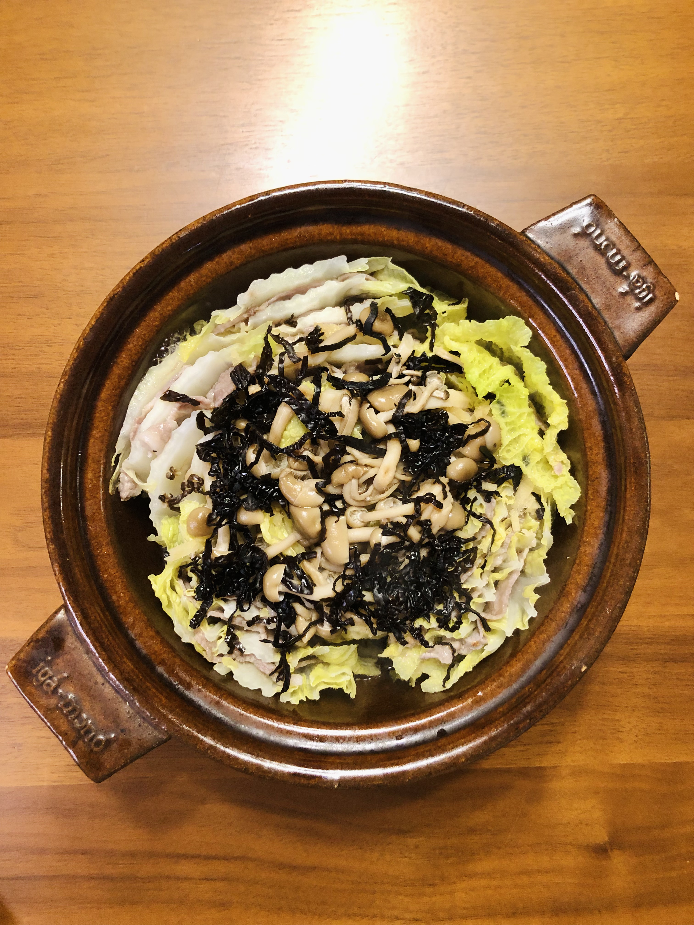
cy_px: 462
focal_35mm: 28
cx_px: 347
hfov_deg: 49.7
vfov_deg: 63.4
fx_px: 748
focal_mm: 3.99
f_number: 1.8
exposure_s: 1/15
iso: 64
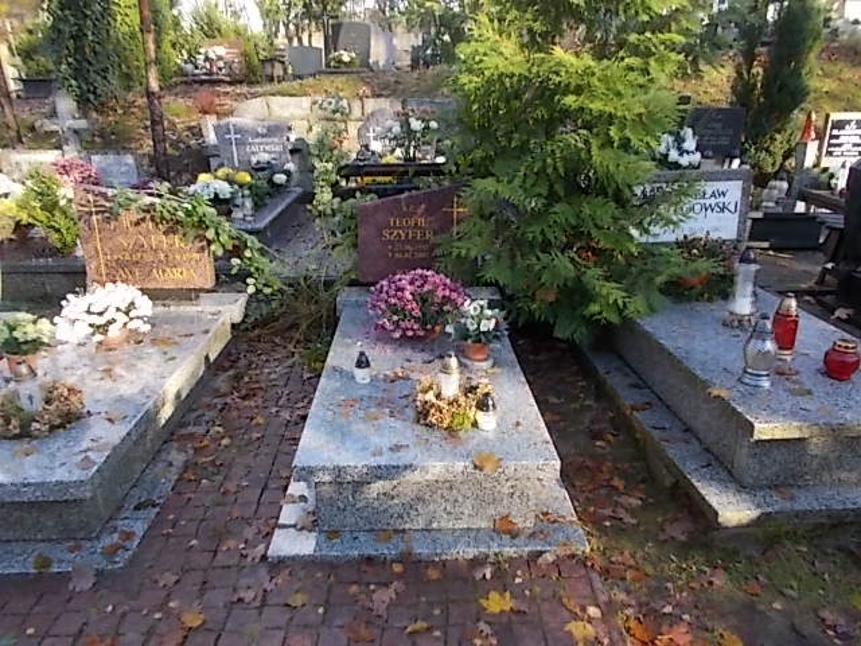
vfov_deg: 53.1
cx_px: 430
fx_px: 647
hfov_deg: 67.3
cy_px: 323
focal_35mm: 26
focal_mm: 4.6
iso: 80
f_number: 3.2
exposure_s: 1/80
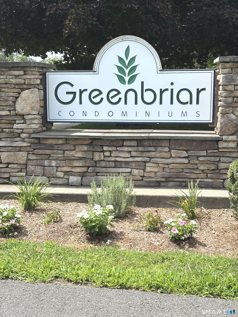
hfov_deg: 28.0
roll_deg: +0.1
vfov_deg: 36.8
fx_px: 477
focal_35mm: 52
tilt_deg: -7.7
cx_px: 119
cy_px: 158
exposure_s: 1/1233
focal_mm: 5.96
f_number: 1.6
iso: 32
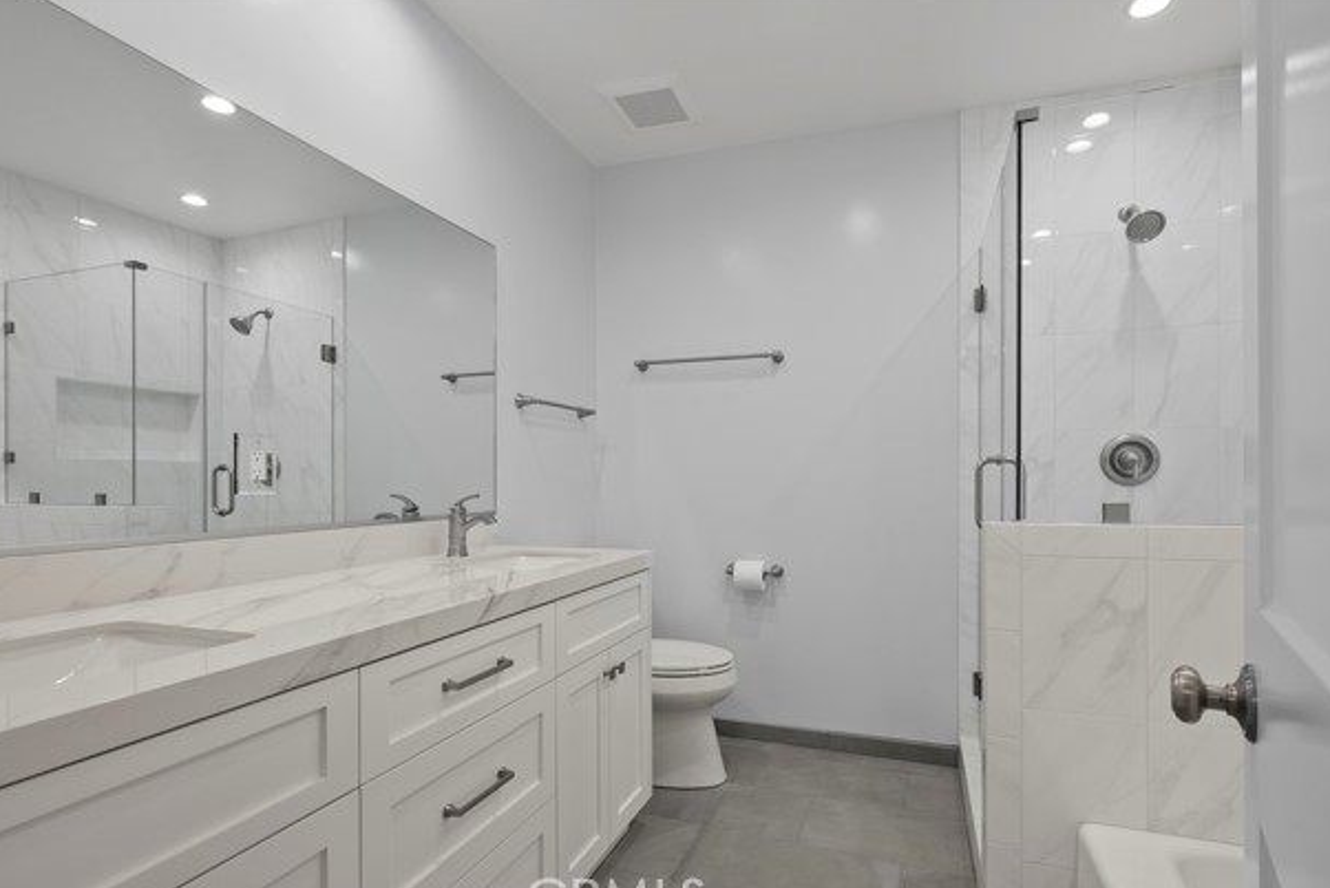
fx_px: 628
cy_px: 458
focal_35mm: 17
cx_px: 687
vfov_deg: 70.5
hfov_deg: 93.2
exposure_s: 1/10
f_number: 6.3
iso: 250
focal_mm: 16
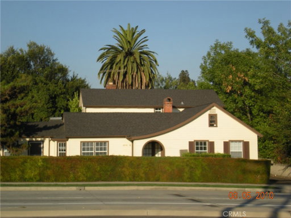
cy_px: 109
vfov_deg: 19.9
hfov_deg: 26.3
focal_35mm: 74
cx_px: 146
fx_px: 622
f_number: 6.5
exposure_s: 1/260
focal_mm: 12.3
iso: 64
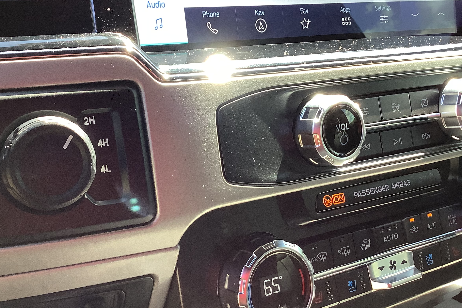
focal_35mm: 45
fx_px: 577
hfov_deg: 43.3
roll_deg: -0.9
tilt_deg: -17.2
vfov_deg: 29.8
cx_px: 176
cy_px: 134
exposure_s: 1/120
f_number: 2.4
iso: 80
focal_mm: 3.3
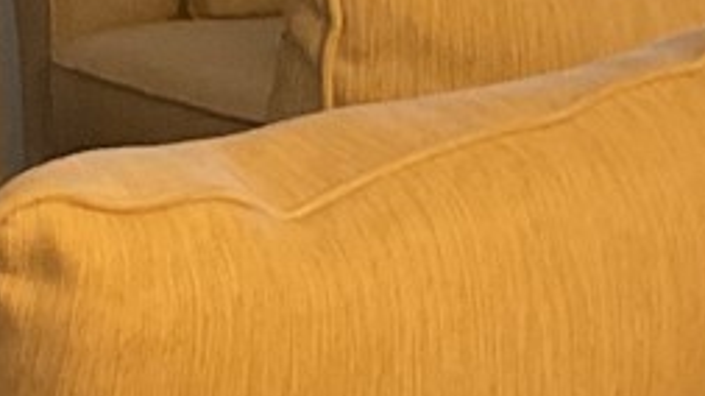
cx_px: 390
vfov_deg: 6.0
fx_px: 3737
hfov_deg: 10.8
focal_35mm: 200
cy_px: -139
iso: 80
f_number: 1.8
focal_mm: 3
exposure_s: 1/60
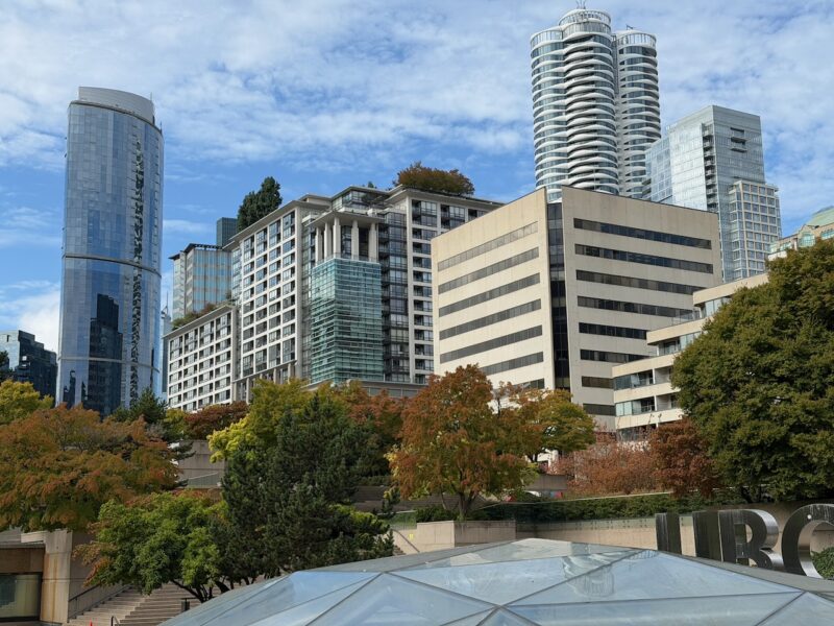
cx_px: 417
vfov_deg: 30.3
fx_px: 1156
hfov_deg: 39.7
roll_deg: +1.3
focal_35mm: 48
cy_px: 313
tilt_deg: +10.7
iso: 64
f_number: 1.78
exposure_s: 1/4587
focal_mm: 6.76
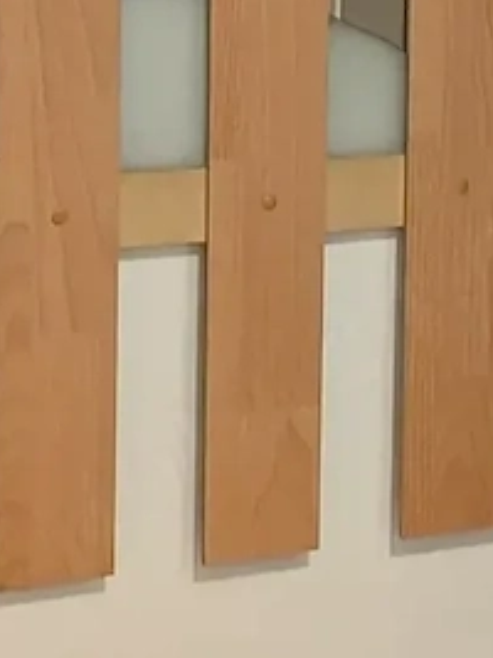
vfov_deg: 15.8
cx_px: 597
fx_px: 2281
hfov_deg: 12.1
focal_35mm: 120
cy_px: -115
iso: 298
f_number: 1.7
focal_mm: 4.53
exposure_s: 1/25
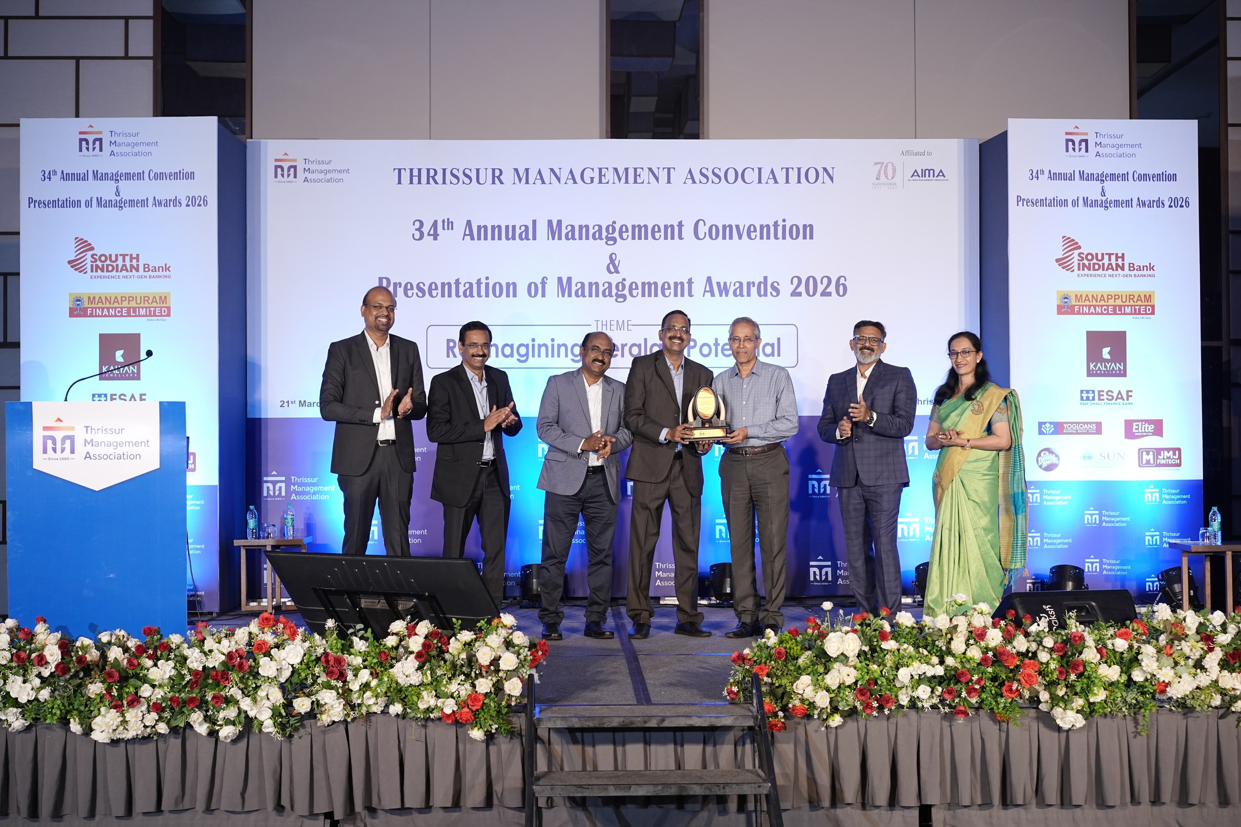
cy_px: 414
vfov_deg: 24.6
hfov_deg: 36.2
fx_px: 1896
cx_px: 620
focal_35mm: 55
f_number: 5
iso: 1250
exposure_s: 1/160
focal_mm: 55
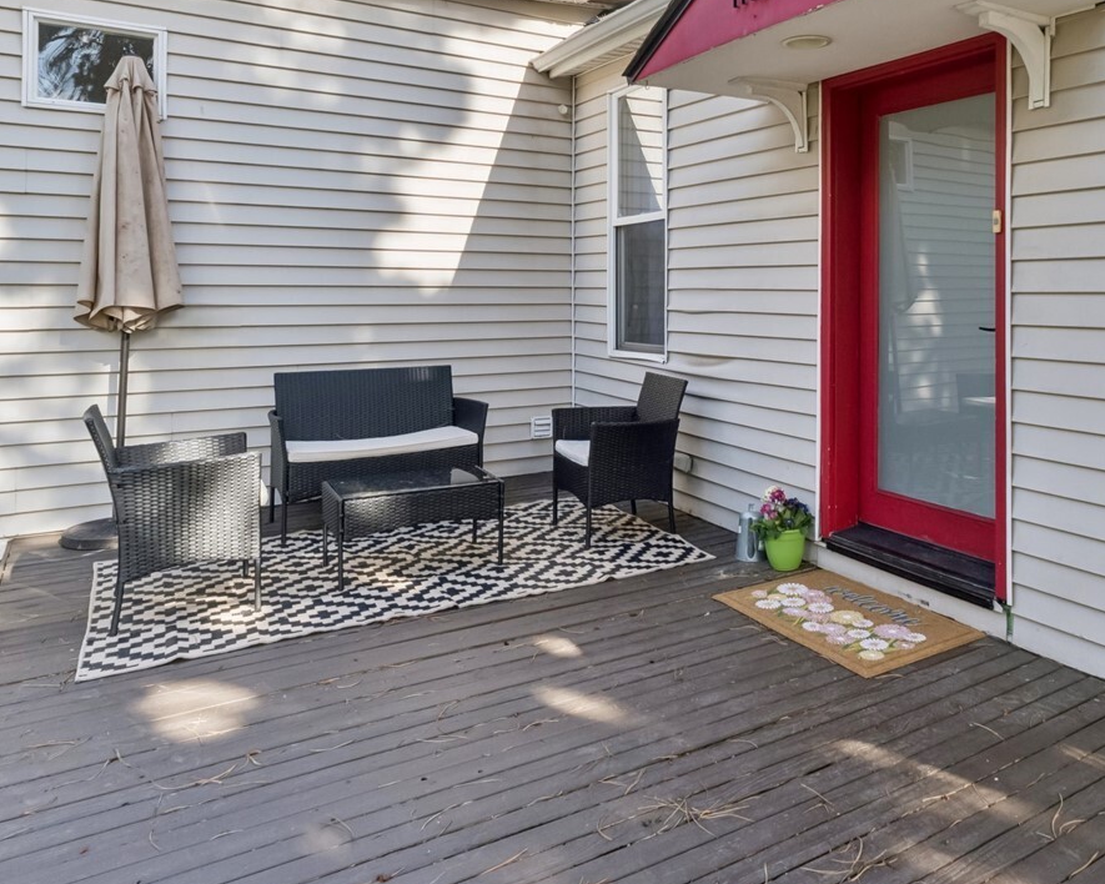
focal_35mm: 27
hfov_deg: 62.4
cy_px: 290
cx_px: 739
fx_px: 883
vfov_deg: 52.1
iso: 250
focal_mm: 10
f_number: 9
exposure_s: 1/125
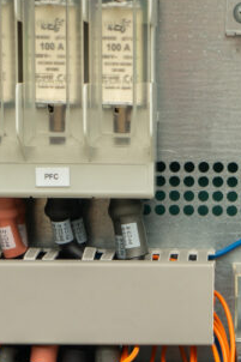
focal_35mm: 112
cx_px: 198
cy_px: 268
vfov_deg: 18.2
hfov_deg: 12.2
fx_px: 1126
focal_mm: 33
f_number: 4
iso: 125
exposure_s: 1/160
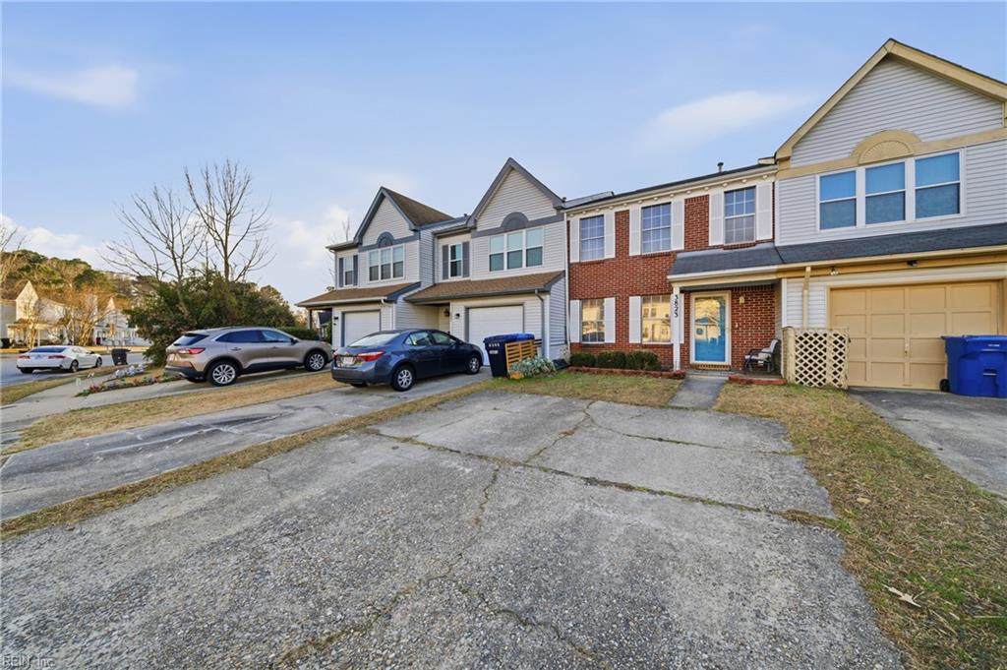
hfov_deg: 112.7
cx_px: 504
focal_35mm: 12
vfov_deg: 89.9
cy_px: 335
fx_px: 335
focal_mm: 12
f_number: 8
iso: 250
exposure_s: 1/1000
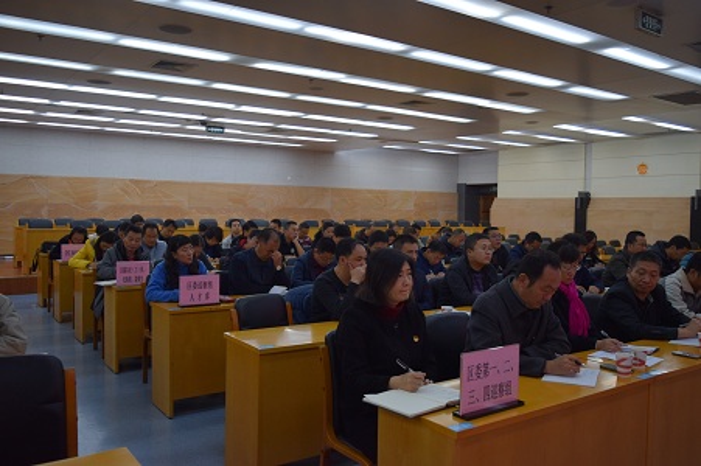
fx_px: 613
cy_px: 233
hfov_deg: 59.5
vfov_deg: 41.7
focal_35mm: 32
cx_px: 350
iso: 800
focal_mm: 21
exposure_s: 1/60
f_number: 3.8
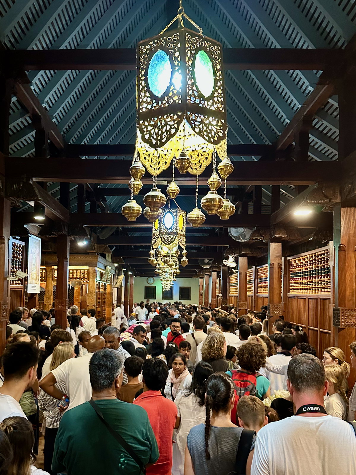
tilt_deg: +3.1
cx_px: 178
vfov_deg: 71.6
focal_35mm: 24
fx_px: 329
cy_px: 238
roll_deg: -3.4
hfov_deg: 56.8
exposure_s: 1/33
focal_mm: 6.86
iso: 640
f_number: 1.78
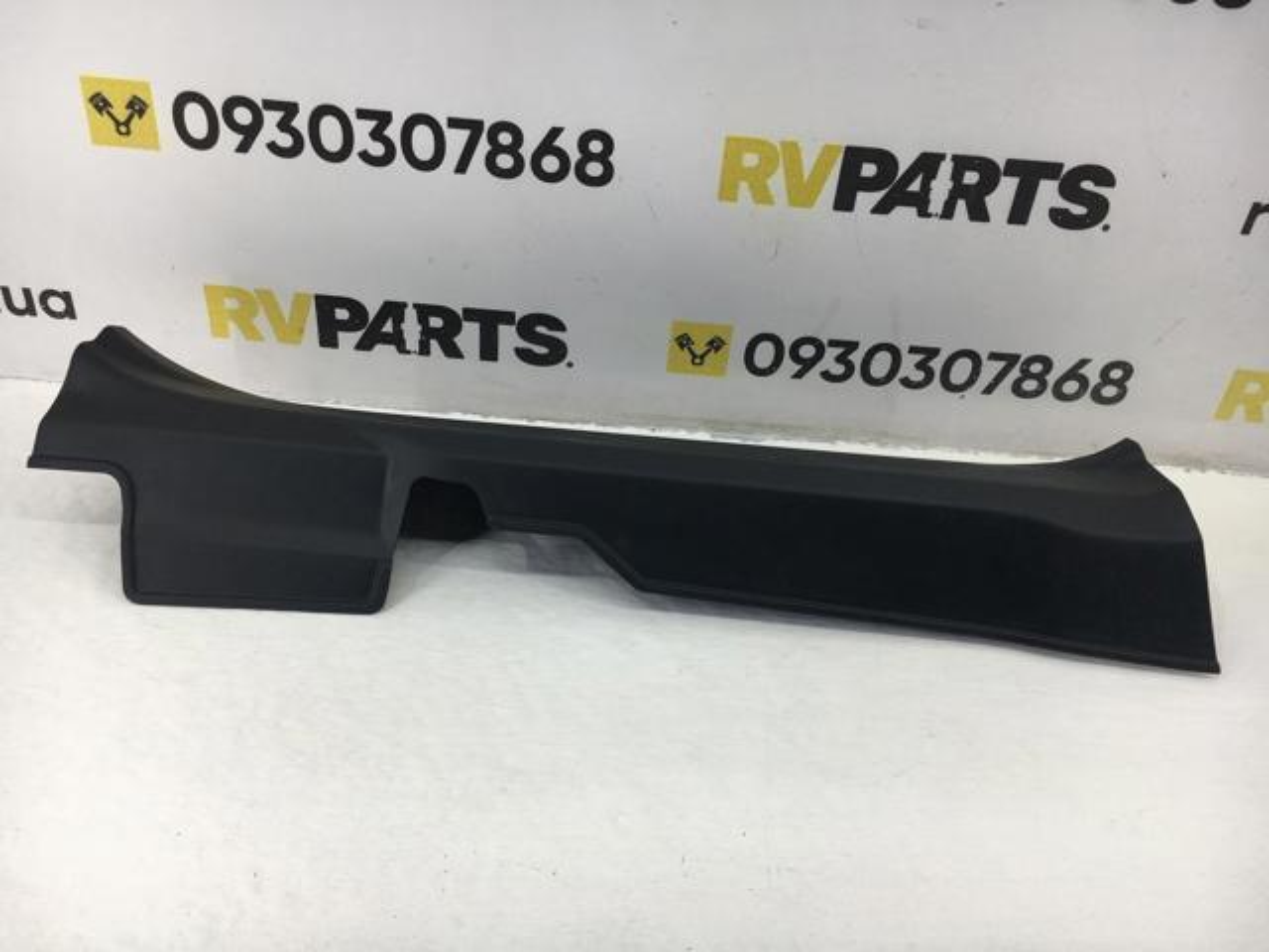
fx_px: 1063
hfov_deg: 61.7
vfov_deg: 48.2
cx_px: 634
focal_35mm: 29
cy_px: 476
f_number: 2.2
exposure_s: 1/50
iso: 25
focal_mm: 4.15
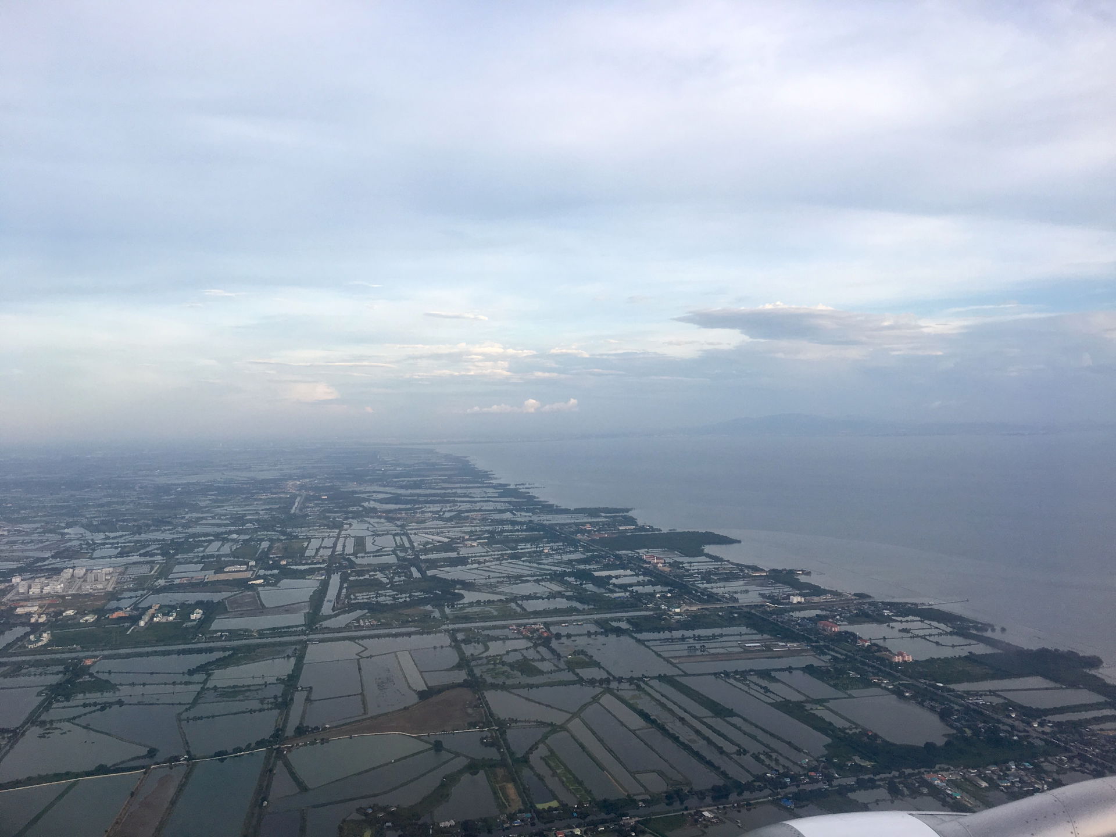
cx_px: 558
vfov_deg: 48.2
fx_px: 935
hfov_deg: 61.7
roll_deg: +0.9
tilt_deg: -0.6
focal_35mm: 29
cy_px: 418
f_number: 2.2
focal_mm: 4.15
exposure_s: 1/300
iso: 25
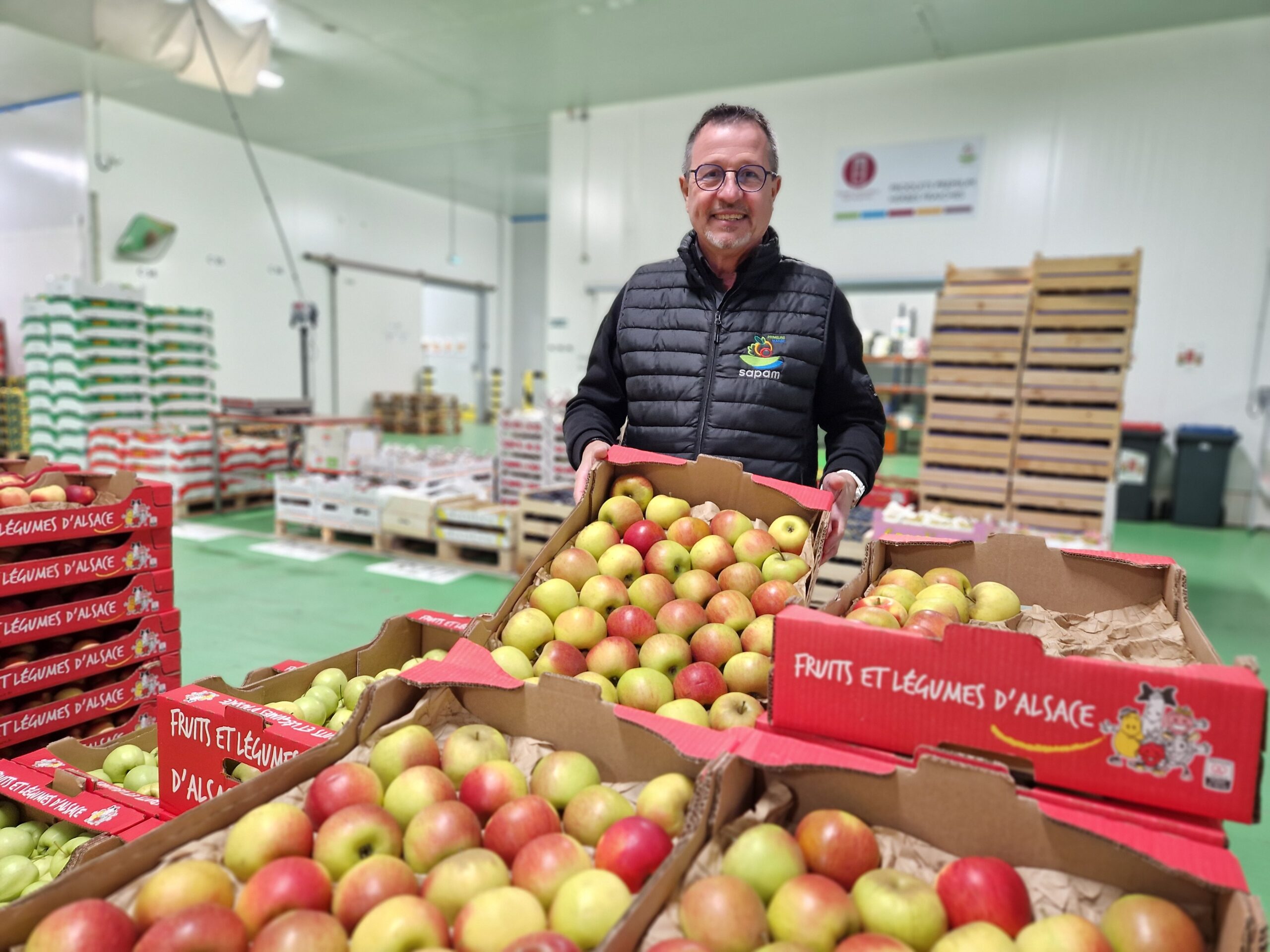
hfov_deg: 73.9
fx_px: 844
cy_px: 476
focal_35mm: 23
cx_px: 635
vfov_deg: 58.9
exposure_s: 1/50
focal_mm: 5.4
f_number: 1.8
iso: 320
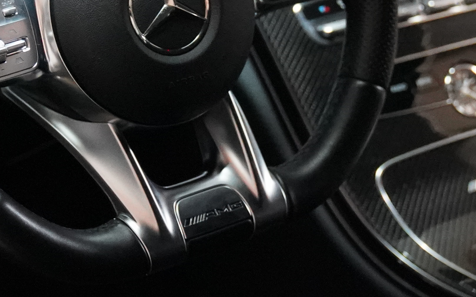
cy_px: 86
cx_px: 300
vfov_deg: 8.9
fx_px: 1907
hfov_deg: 14.2
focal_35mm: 147
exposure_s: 1/160
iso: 12800
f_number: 2.8
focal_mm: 39
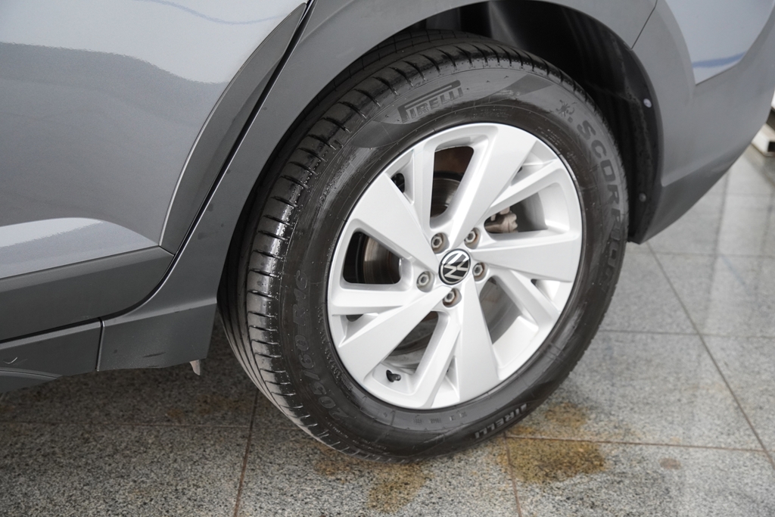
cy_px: 258
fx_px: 1259
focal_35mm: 58
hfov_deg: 34.2
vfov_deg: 23.2
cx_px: 388
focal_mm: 39
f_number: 4
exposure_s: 1/160
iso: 1000
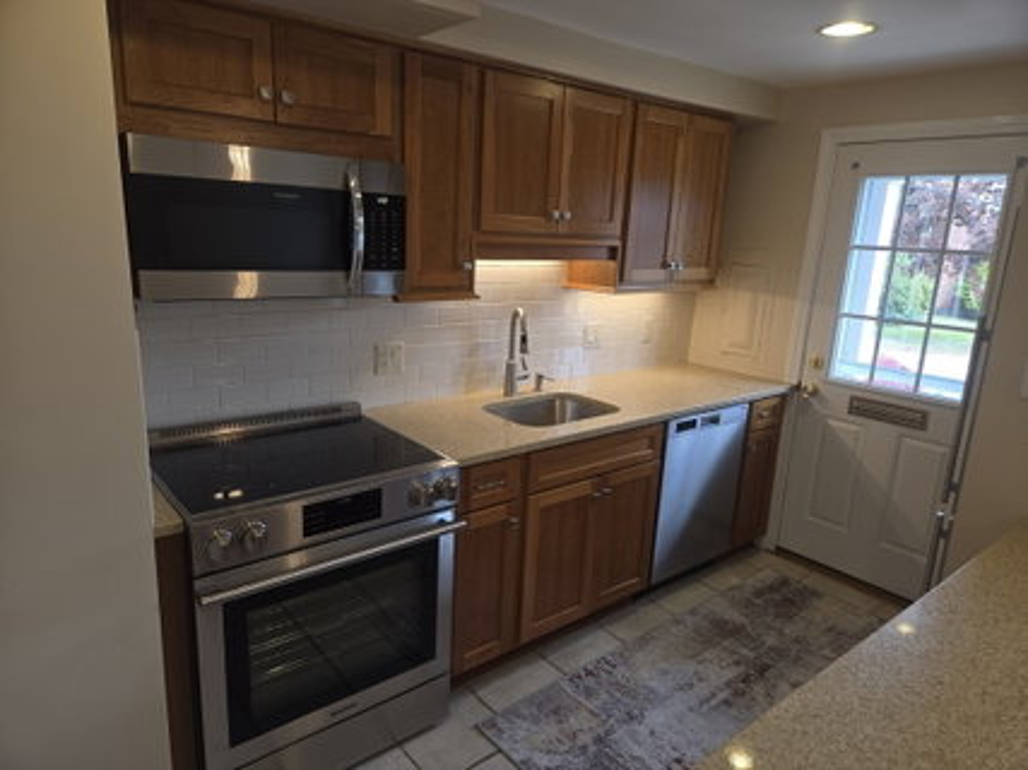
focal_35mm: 23
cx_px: 514
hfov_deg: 73.9
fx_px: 683
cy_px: 385
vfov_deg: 58.9
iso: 32
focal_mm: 5.4
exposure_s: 1/60
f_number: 1.8
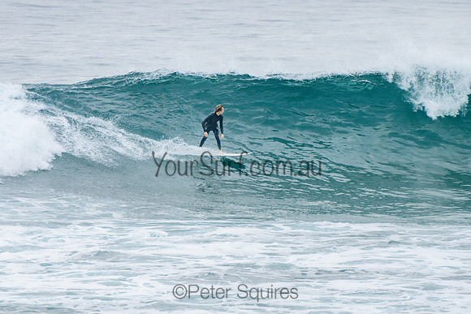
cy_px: 135
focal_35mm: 549
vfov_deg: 2.5
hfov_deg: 3.8
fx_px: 7190
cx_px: 208
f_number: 5.6
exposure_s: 1/1250
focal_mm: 400
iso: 500
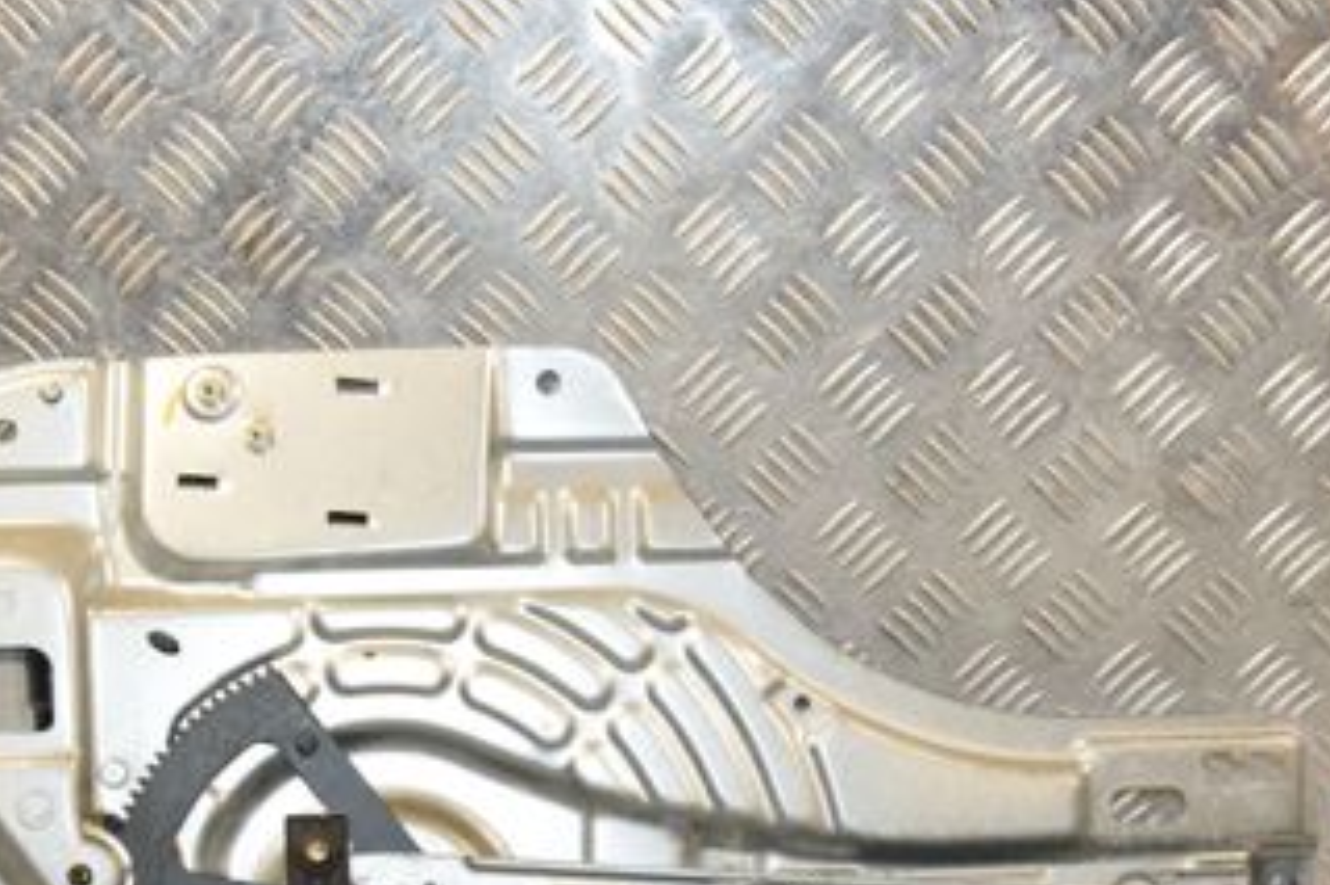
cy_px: 789
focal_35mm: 72
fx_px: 2659
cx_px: 653
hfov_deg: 28.1
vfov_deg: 18.6
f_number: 7.1
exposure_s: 1/200
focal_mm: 24
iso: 800
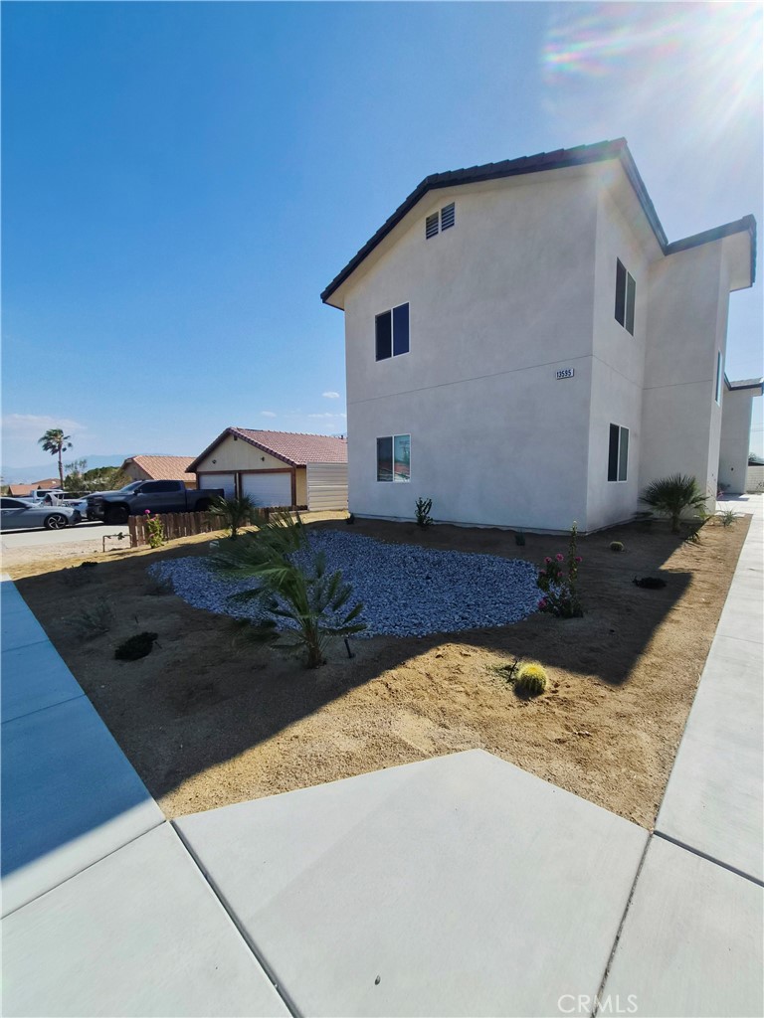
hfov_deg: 89.9
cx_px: 382
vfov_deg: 106.2
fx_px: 383
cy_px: 509
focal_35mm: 13
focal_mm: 1.7
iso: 25
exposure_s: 1/3333
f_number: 2.2
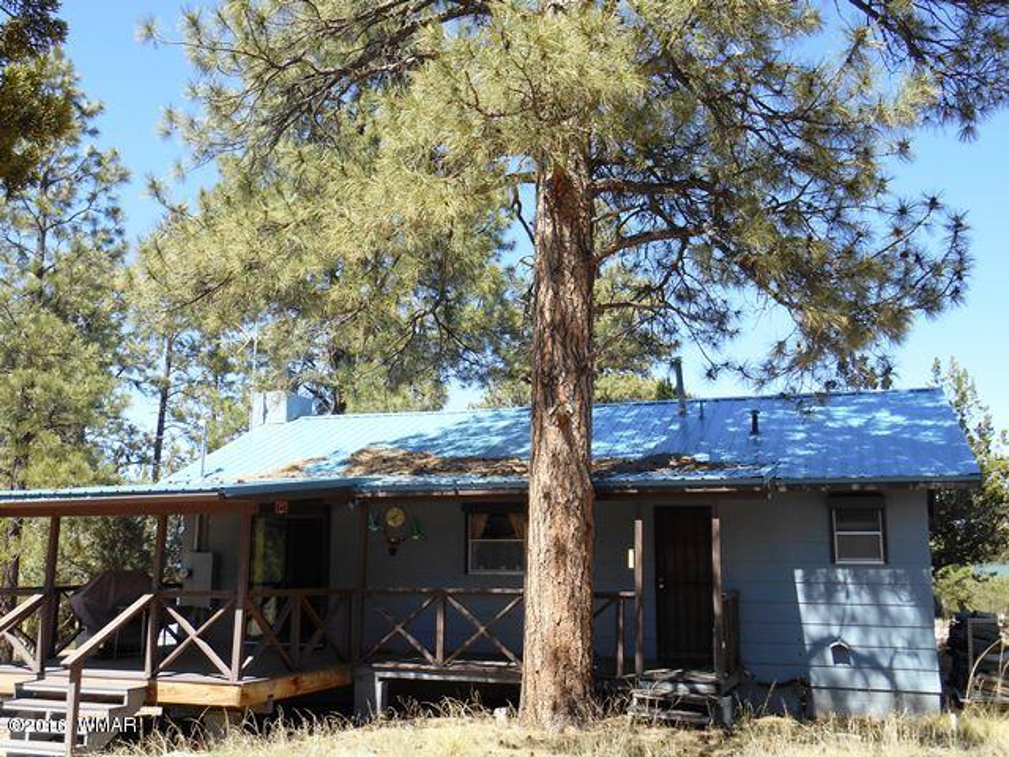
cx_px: 504
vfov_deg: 40.7
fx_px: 1020
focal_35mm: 35
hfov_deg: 52.6
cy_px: 378
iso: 80
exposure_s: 1/250
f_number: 3.7
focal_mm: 6.3
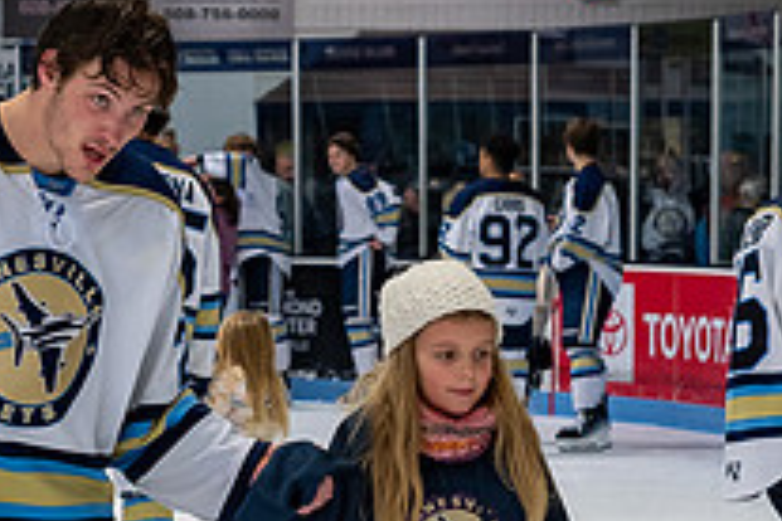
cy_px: 496
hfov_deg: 9.4
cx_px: 267
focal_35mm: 218
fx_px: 4735
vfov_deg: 6.3
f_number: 4
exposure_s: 1/250
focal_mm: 45
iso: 400
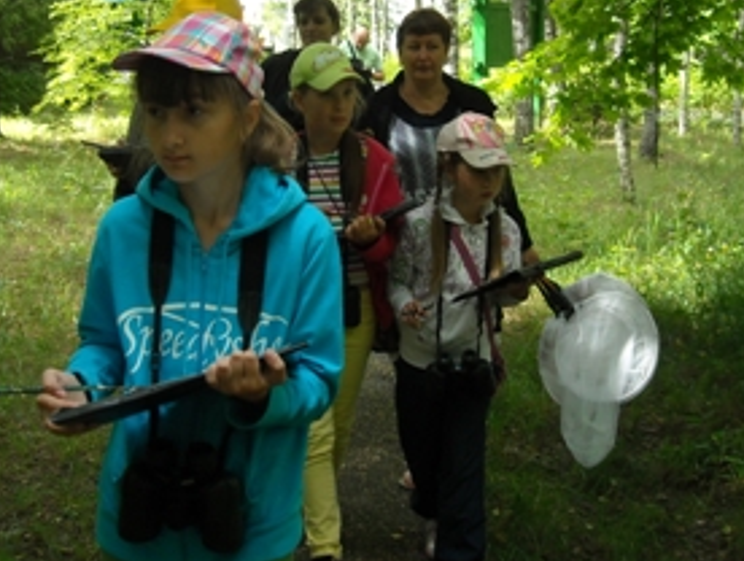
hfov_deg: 33.6
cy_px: 183
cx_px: 288
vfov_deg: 25.6
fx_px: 1227
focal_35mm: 57
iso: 161
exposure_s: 1/250
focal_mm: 5.7
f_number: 2.8
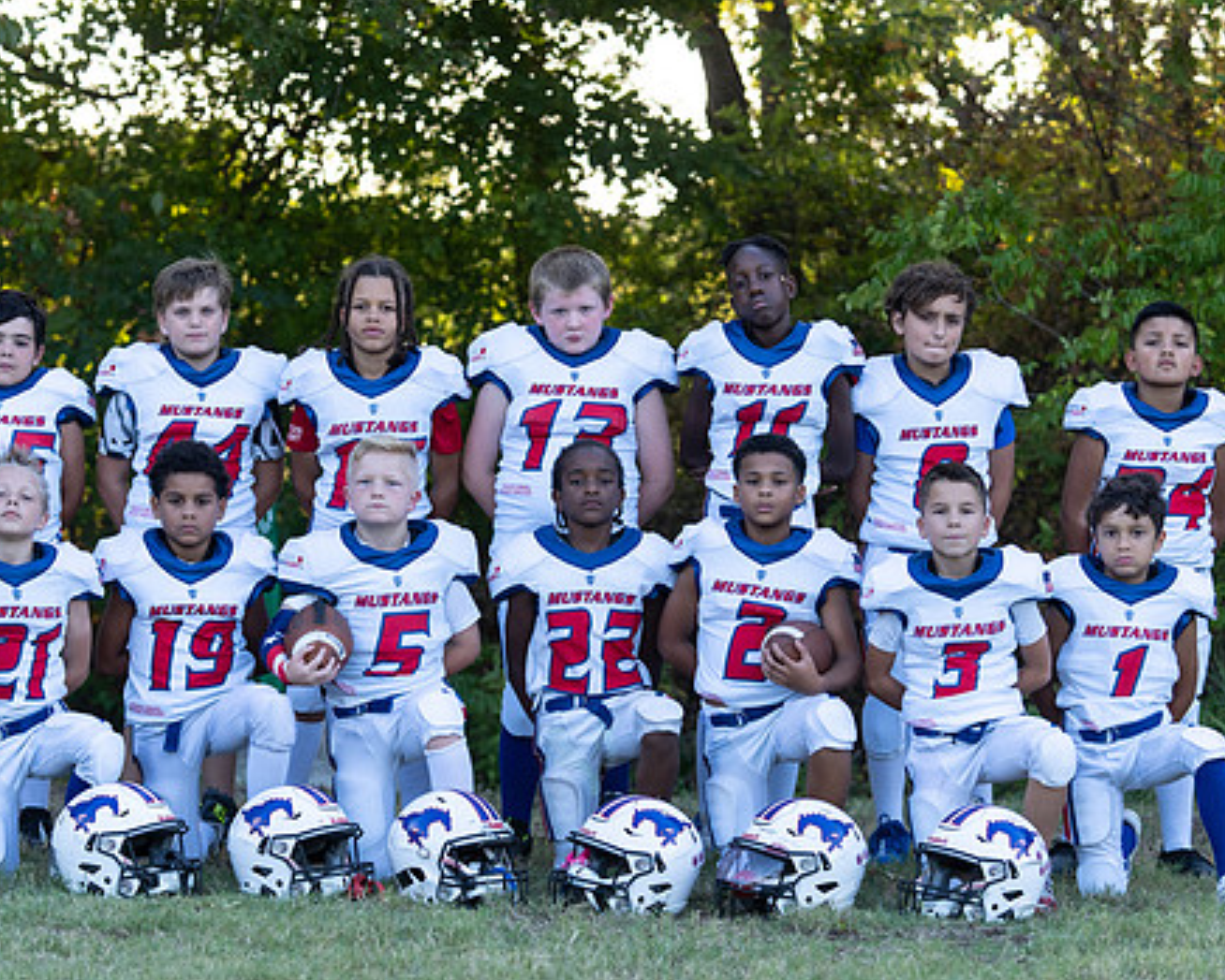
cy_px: 633
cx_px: 603
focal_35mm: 134
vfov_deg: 11.5
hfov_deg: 14.4
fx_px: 4859
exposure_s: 1/320
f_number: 3.5
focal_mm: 90
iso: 250
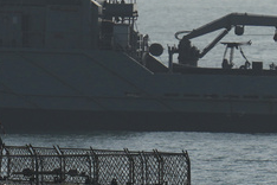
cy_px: 45
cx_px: 174
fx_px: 20219
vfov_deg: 0.5
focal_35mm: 2628
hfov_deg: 0.8
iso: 100
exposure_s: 1/8000
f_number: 3.2
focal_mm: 400
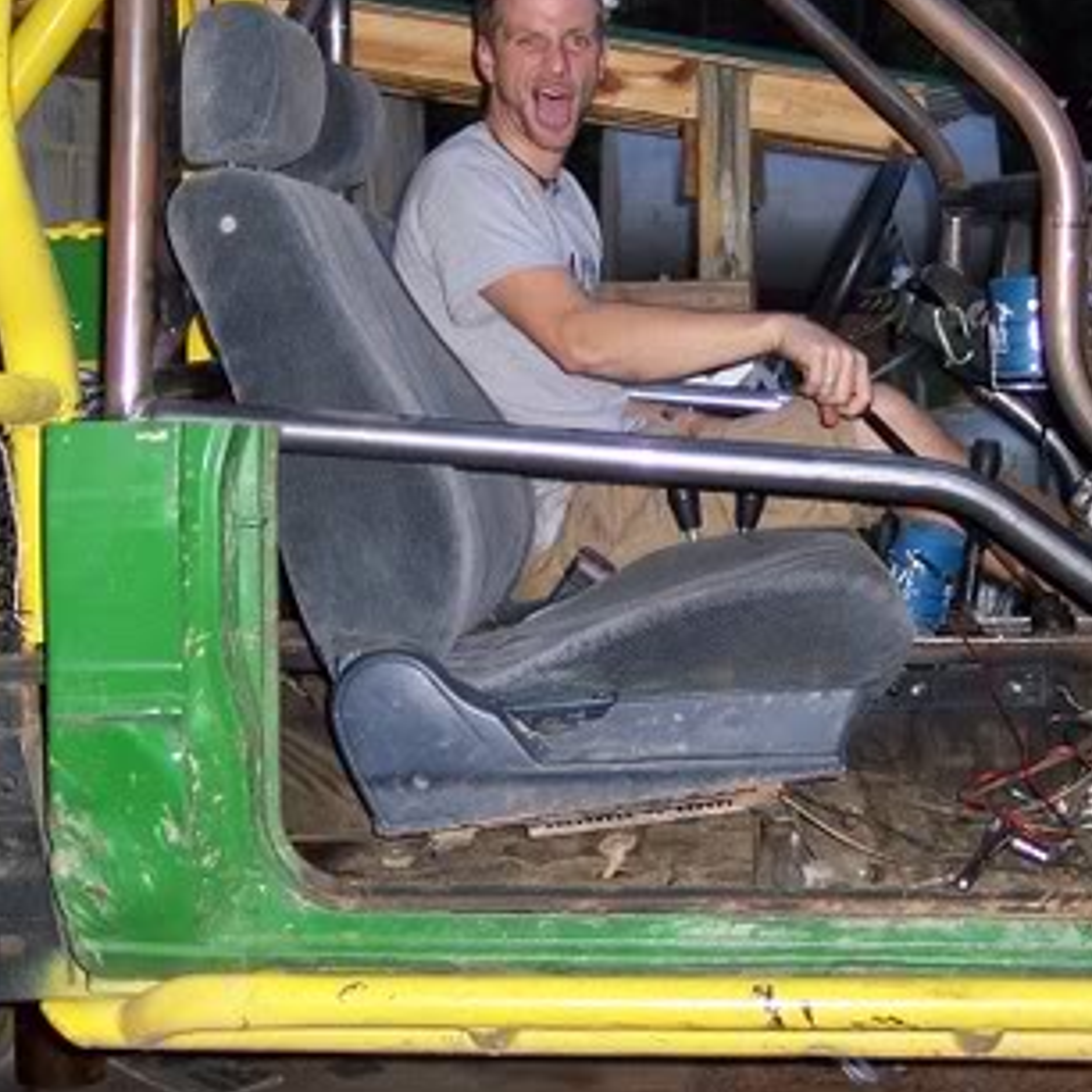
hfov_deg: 23.9
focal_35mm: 72
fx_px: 2570
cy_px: 428
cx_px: 676
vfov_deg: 23.9
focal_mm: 8
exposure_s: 1/60
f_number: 2.8
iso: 100
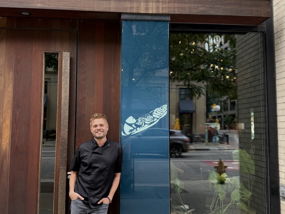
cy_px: 102
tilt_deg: +4.7
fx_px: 272
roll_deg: -0.6
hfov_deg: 55.2
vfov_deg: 42.9
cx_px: 125
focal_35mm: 33
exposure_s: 1/120
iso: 200
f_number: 1.78
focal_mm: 6.76
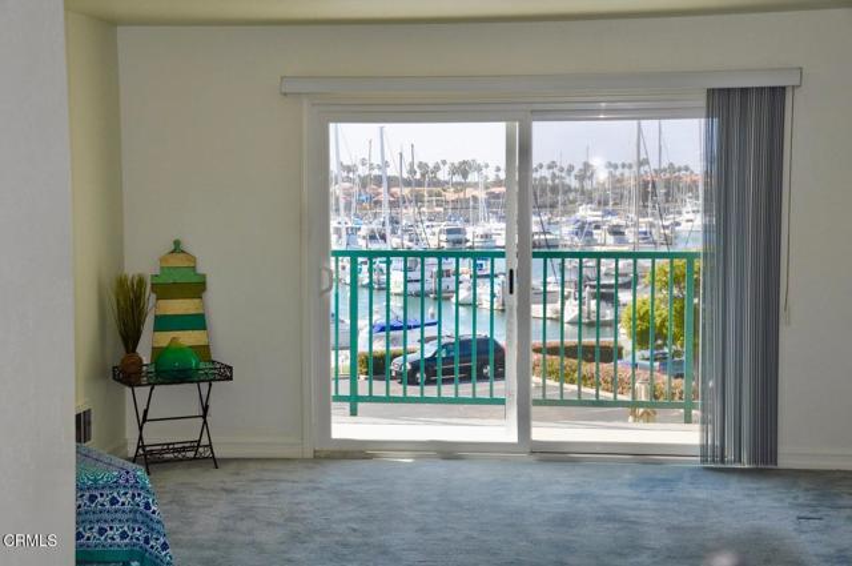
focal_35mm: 63
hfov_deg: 31.9
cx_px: 426
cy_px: 283
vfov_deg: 21.5
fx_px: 1489
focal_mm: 42
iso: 200
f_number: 8
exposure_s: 1/200
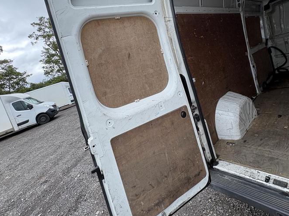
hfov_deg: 84.6
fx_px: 159
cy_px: 81
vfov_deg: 67.6
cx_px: 136
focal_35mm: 19
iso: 40
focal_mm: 2.22
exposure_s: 1/344
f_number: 2.2
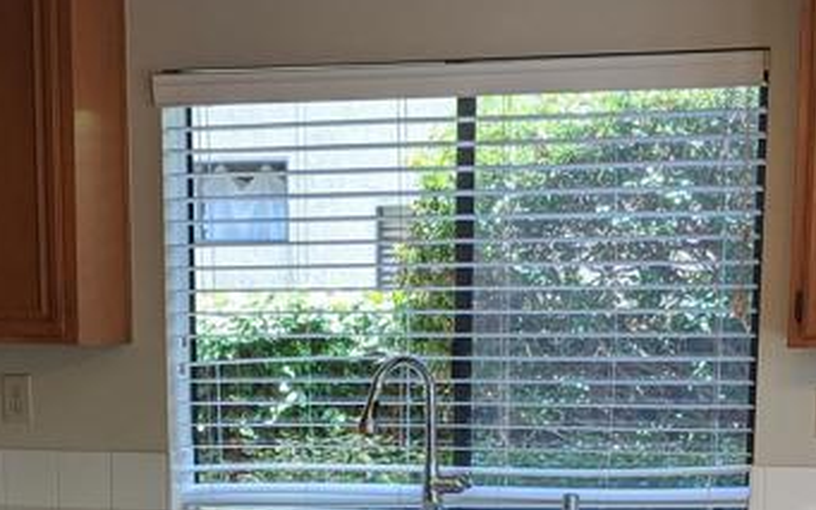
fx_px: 1912
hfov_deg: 24.1
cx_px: 369
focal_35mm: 86
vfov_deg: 14.5
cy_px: 663
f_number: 1.8
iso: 61
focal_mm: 4.44
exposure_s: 1/289
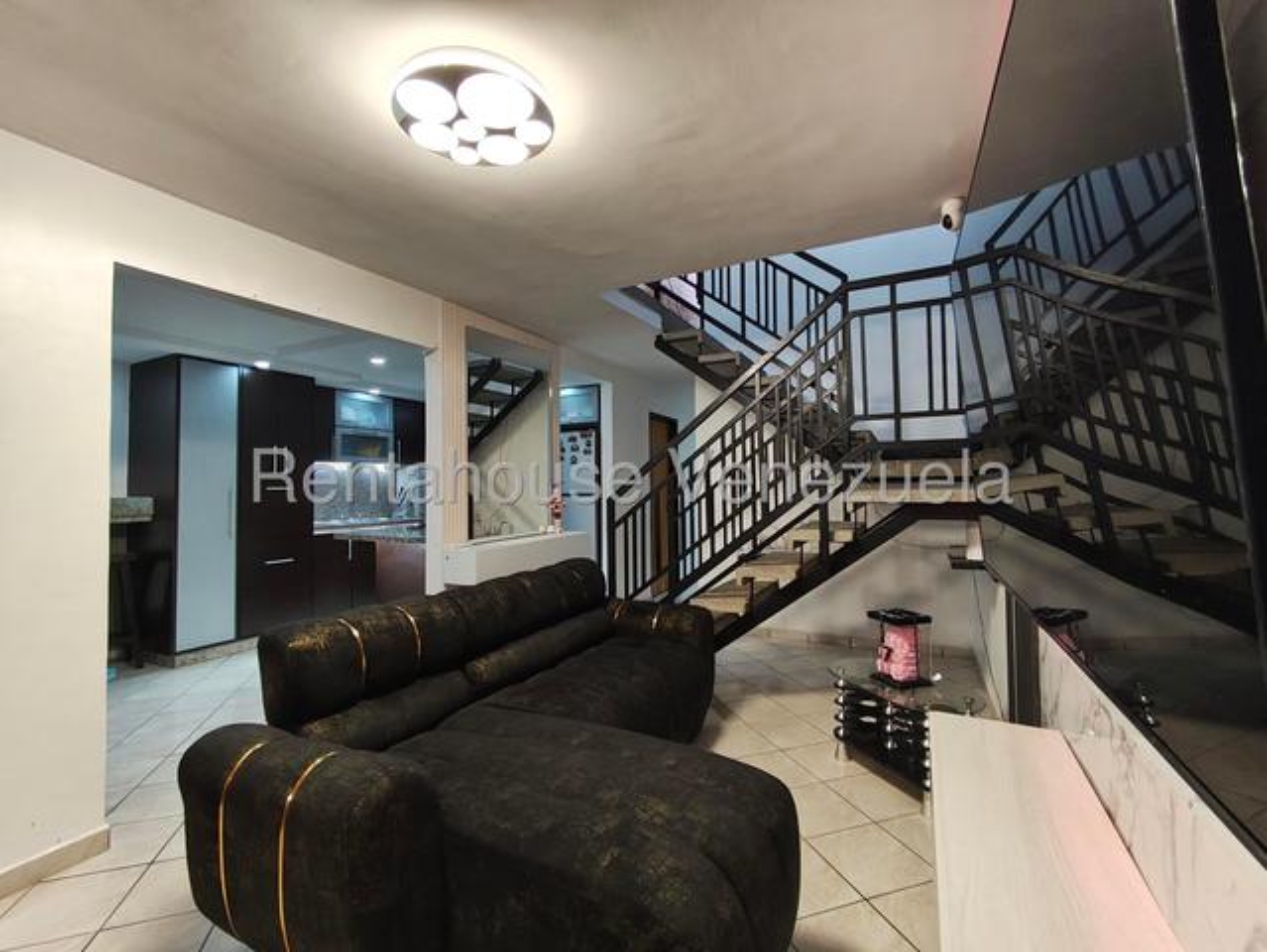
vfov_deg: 81.8
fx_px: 549
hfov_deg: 98.1
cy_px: 476
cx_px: 634
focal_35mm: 15
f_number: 2.2
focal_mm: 1.65
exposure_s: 1/50
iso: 400
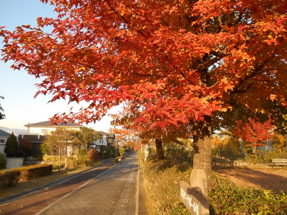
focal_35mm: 26
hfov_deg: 67.3
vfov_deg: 53.1
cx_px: 144
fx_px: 216
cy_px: 108
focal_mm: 4.7
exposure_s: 1/200
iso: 80
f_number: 3.4
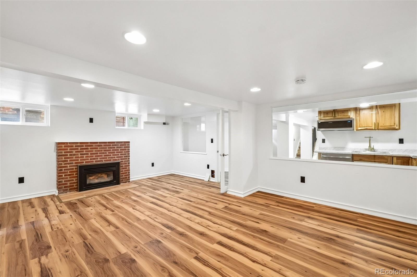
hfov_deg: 100.4
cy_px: 138
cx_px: 208
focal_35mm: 15
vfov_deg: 77.3
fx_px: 174
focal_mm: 10
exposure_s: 1/15
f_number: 8
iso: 800
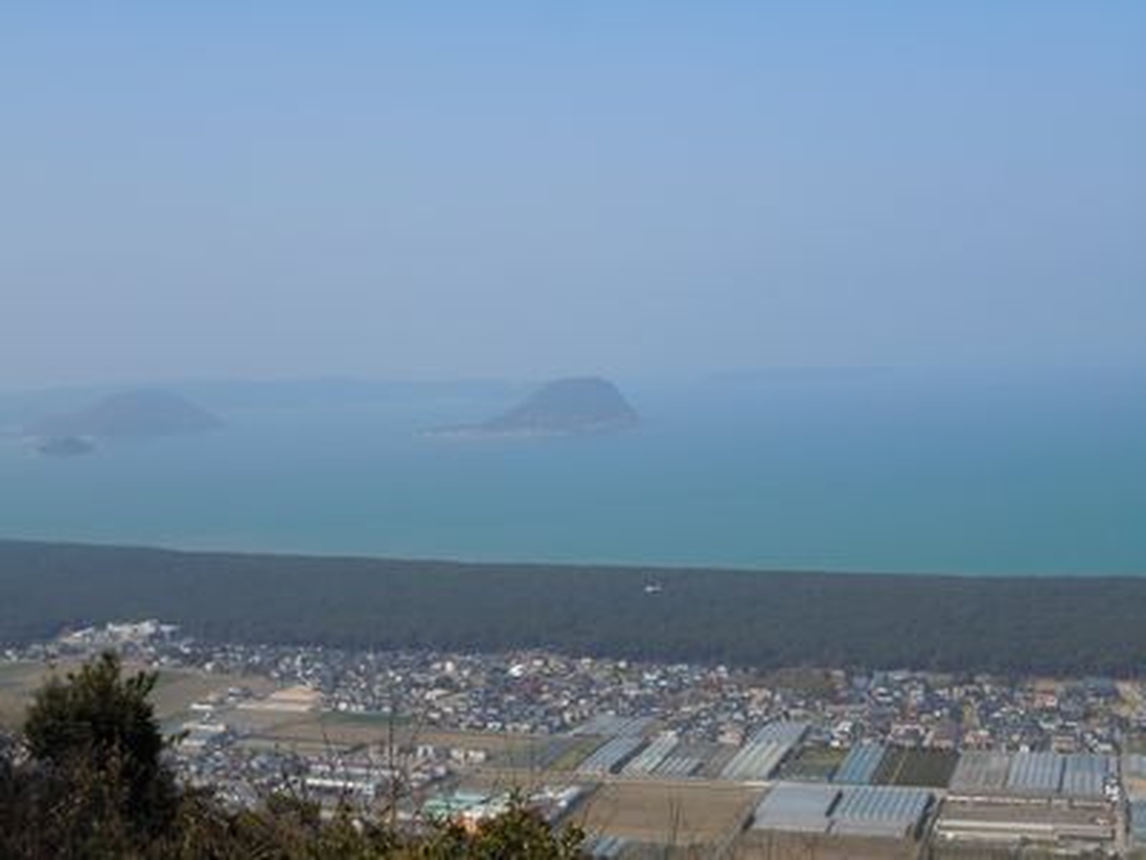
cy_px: 430
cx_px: 573
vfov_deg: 27.0
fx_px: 1788
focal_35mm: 54
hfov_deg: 35.5
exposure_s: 1/800
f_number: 4.9
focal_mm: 9.6
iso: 100
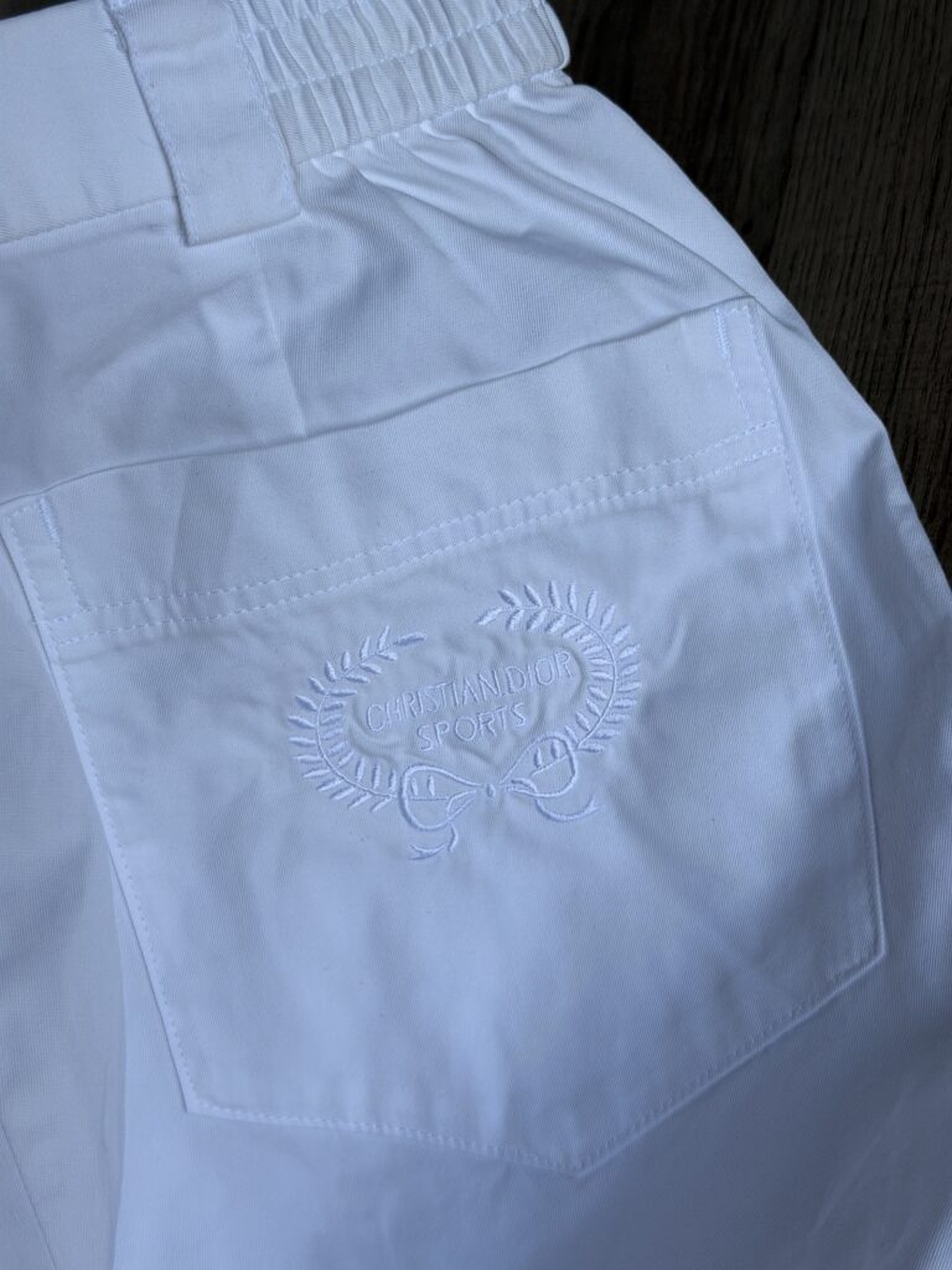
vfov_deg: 39.7
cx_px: 476
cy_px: 635
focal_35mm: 48
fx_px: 1760
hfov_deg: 30.3
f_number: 1.78
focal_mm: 6.76
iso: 64
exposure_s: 1/1330
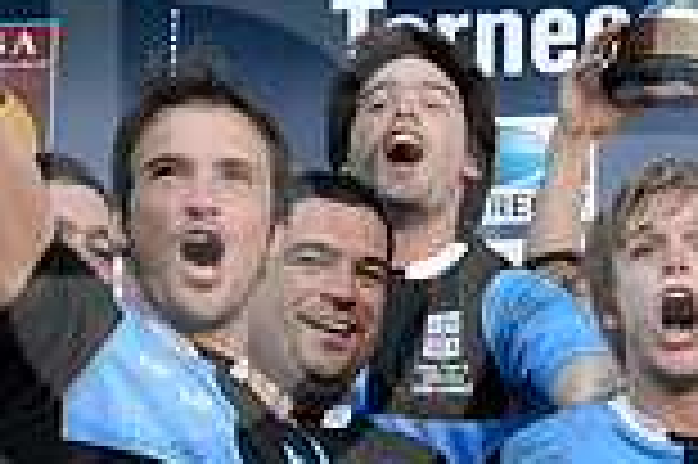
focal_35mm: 187
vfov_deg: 7.3
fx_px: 3622
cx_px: 941
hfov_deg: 10.7
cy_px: 268
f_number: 4.2
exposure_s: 1/500
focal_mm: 50
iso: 1600
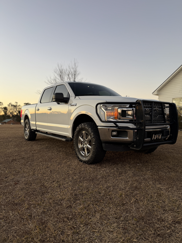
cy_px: 122
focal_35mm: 24
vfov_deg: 71.6
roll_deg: -0.8
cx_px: 91
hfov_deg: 56.8
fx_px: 168
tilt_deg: -0.7
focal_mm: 6.76
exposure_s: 1/122
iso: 50
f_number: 1.78
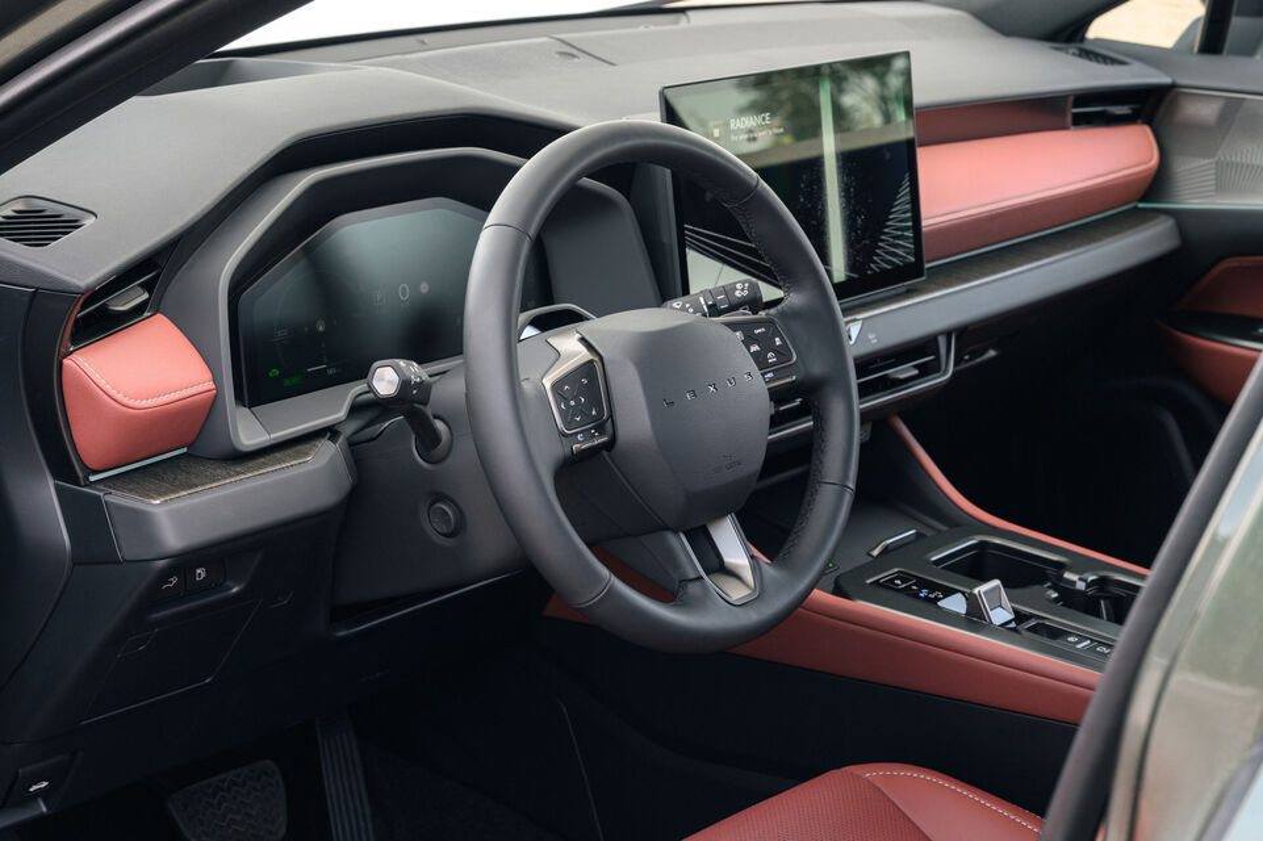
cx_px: 632
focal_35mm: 65
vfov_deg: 20.9
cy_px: 420
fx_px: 2280
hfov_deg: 31.0
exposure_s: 1/25
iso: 320
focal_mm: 65
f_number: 9
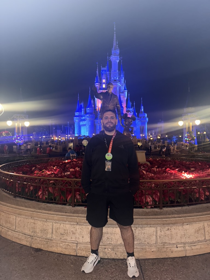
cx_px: 105
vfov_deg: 71.6
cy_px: 140
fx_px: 194
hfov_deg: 56.8
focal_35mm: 24
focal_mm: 6.76
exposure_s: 1/4
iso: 250
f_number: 1.78
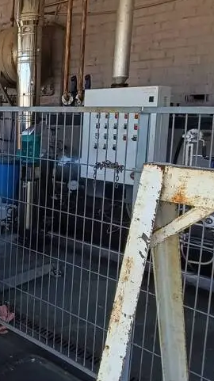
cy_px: 154
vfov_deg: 57.6
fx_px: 344
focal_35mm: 34
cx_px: -69
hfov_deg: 28.1
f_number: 2.2
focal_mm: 1.65
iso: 50
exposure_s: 1/259
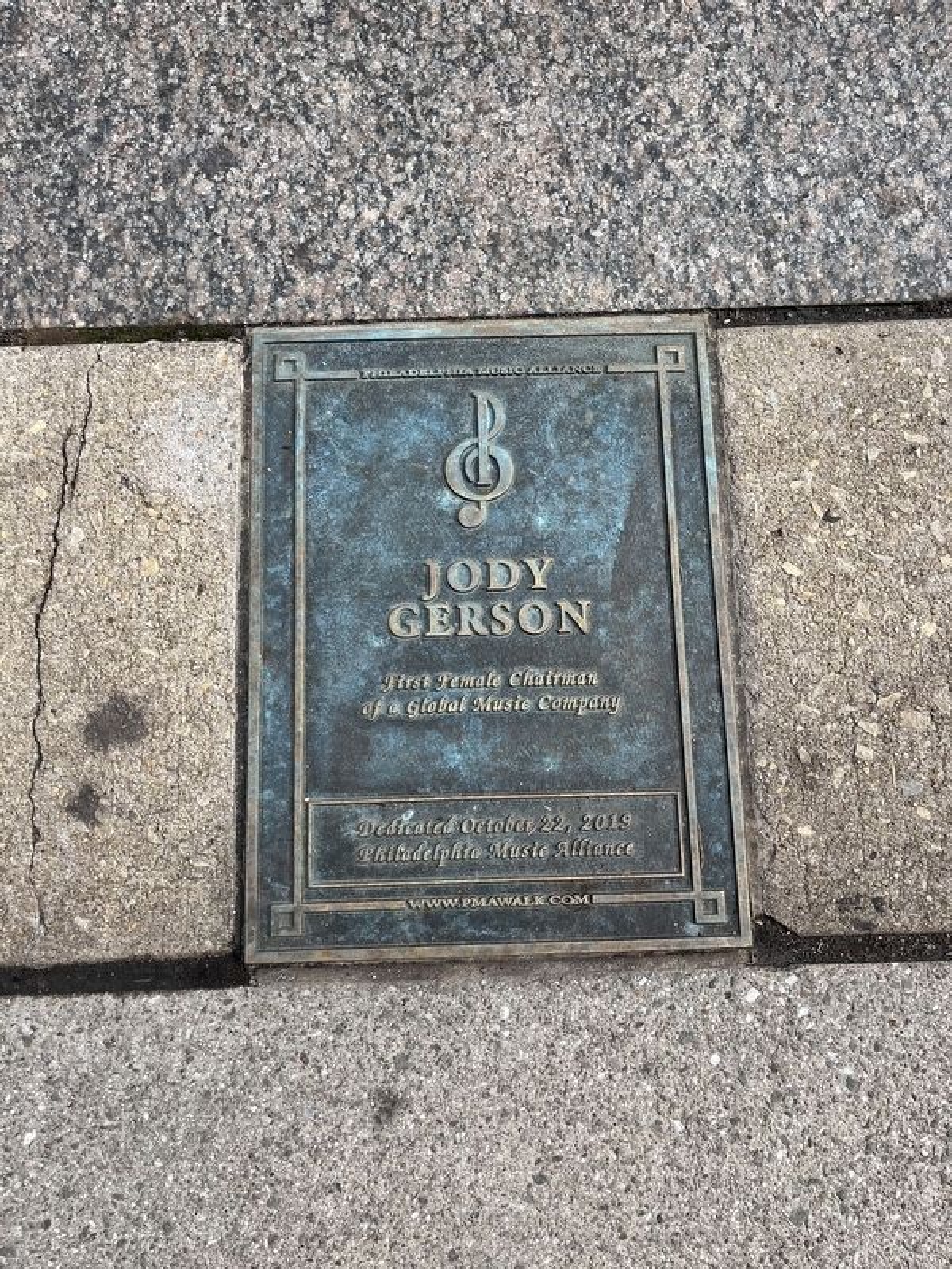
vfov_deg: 67.3
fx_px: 953
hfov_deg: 53.1
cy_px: 634
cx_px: 476
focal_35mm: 26
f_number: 1.6
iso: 50
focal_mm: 5.1
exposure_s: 1/1422
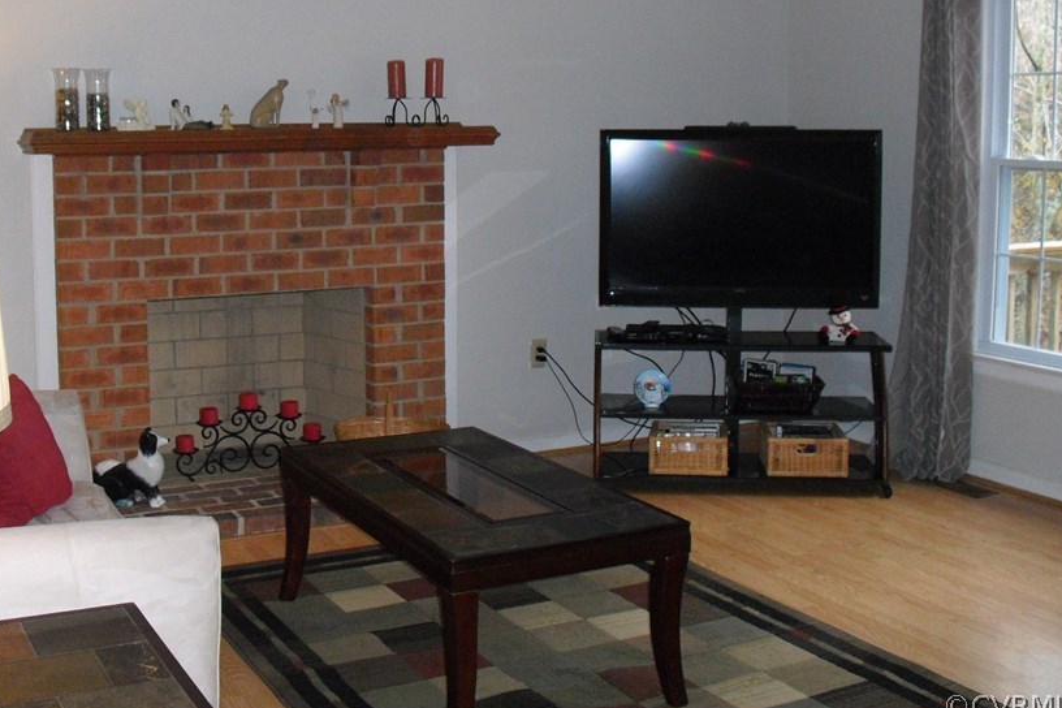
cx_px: 428
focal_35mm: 47
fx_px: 1386
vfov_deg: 28.4
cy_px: 228
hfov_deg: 41.7
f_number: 3.1
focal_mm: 6.3
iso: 400
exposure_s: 1/60
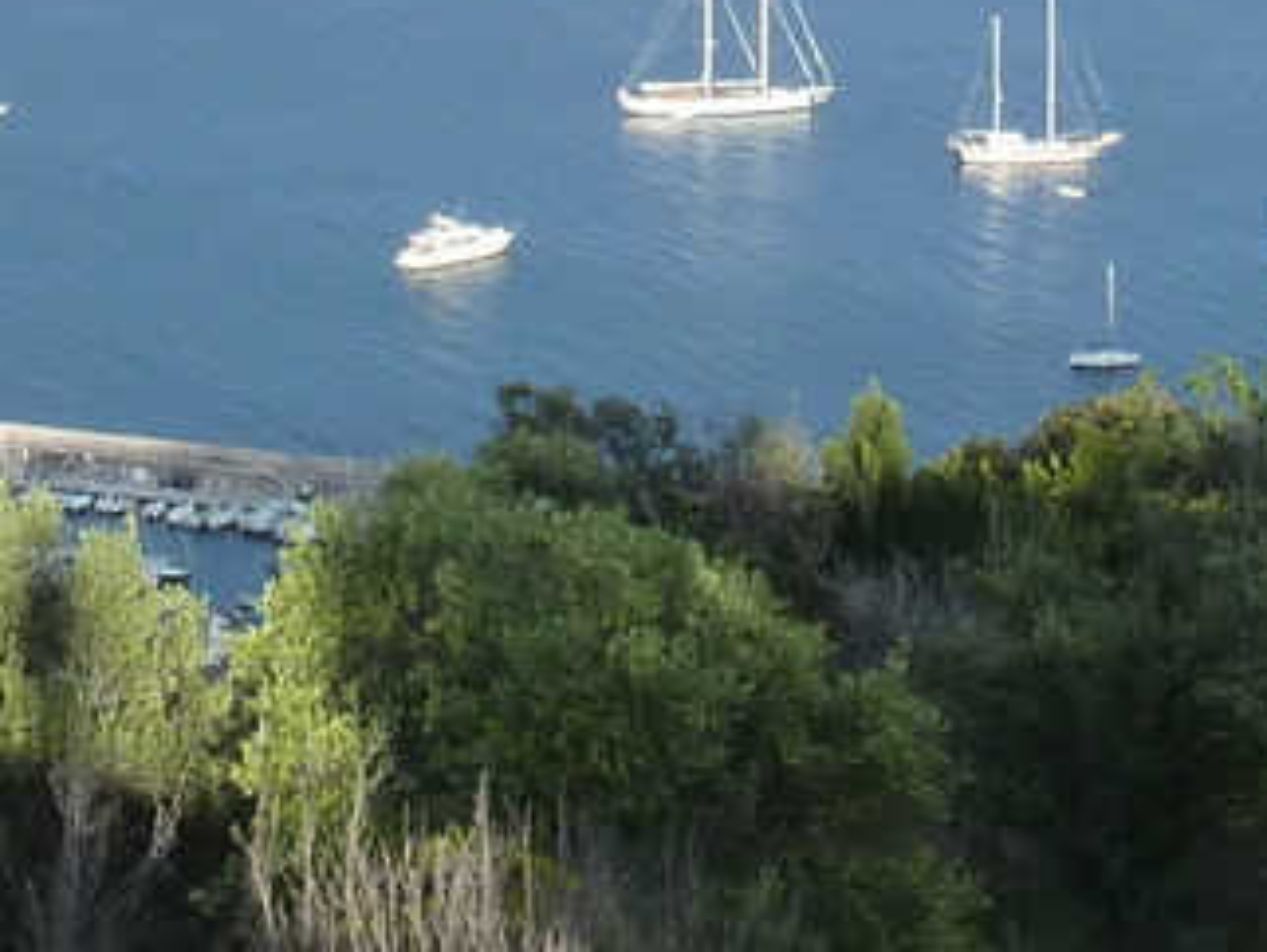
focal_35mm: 159
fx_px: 5824
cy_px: -370
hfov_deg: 12.3
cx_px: 63
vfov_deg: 9.2
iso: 125
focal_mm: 5.3
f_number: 4
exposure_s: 1/500
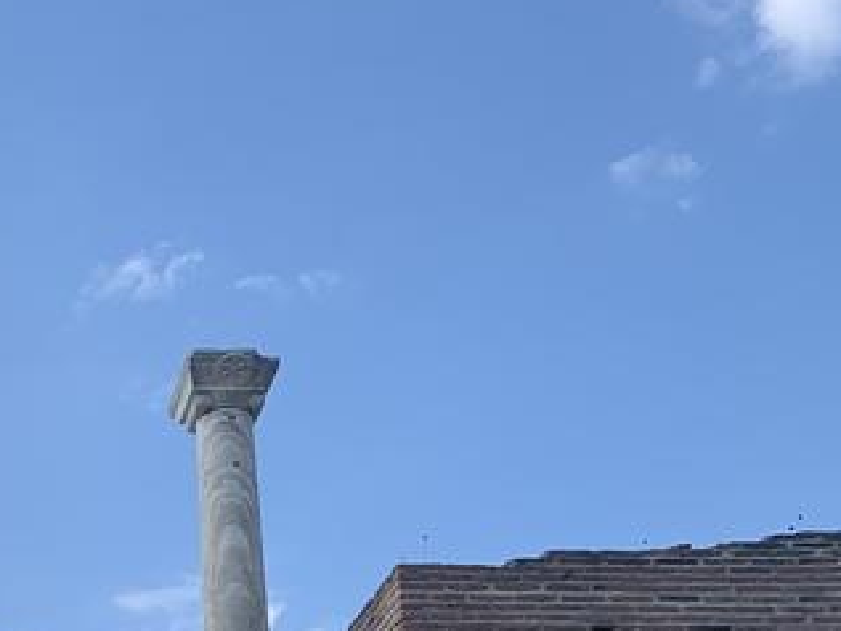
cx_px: -411
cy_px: 904
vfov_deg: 16.3
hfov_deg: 20.1
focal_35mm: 84
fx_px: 2042
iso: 25
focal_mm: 4.25
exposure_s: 1/1634
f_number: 1.8
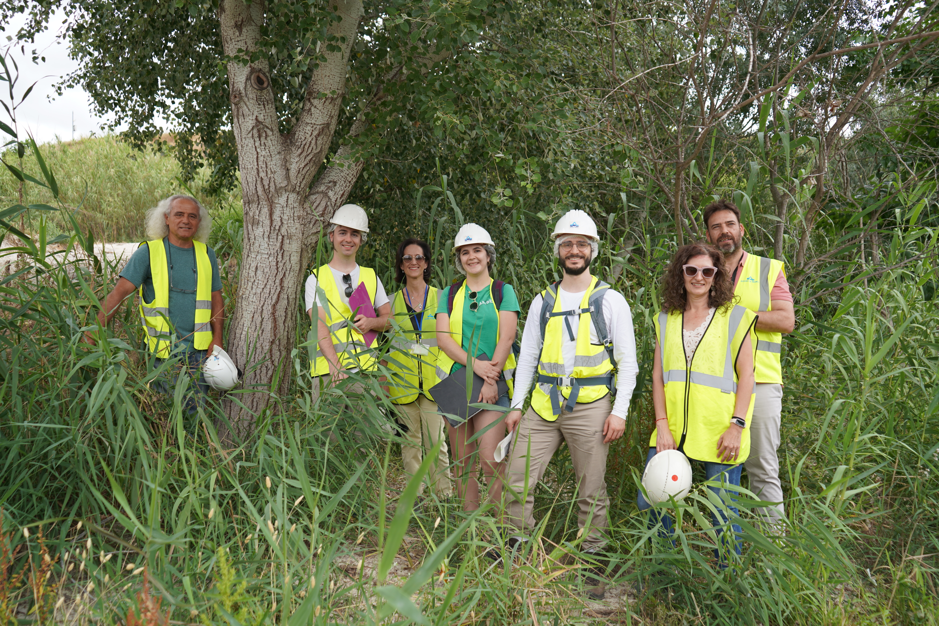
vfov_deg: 42.3
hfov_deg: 60.3
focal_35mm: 31
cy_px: 313
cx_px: 470
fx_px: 809
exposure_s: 1/250
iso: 100
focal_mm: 31
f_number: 4
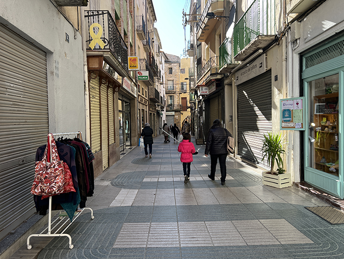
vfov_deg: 53.1
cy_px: 130
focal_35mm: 26
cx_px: 172
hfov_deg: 67.3
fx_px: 258
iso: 50
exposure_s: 1/552
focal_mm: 5.7
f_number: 1.5
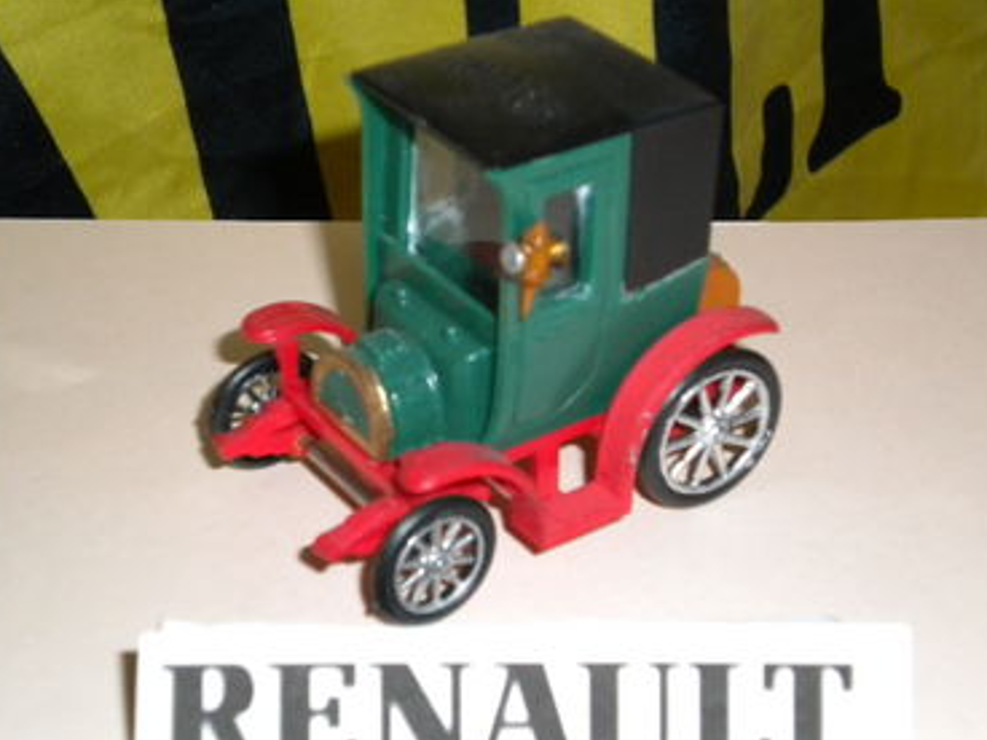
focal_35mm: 74
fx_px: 2110
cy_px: 359
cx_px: 512
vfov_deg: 19.9
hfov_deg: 26.3
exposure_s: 1/60
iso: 400
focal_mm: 12.3
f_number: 4.6
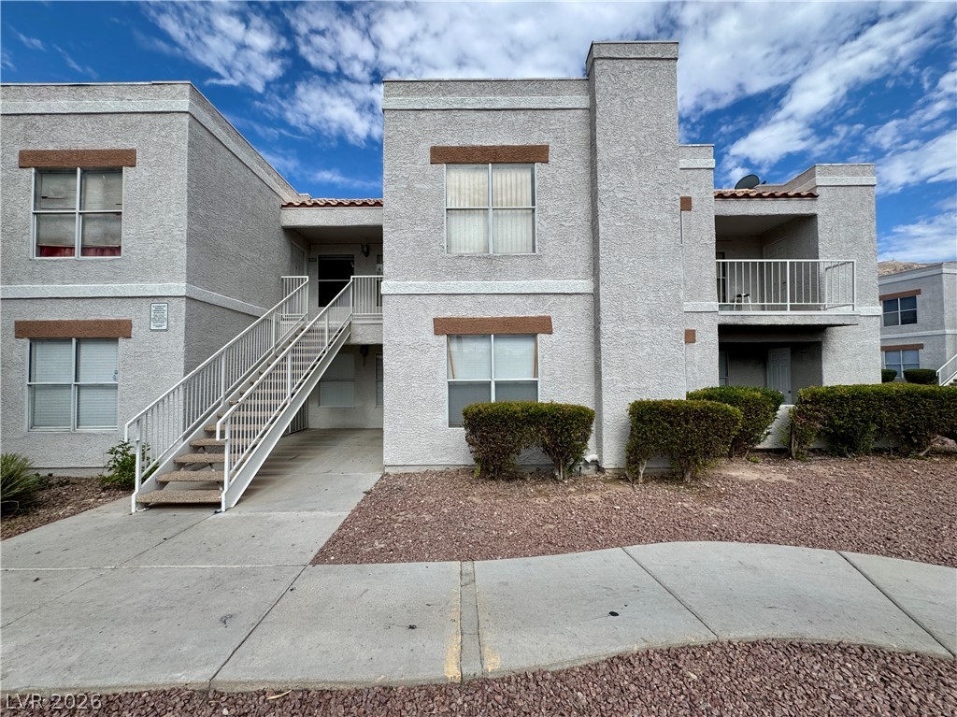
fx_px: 387
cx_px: 478
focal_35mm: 14
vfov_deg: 85.6
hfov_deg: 102.1
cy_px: 358
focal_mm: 2.22
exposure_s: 1/2083
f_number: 2.2
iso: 50
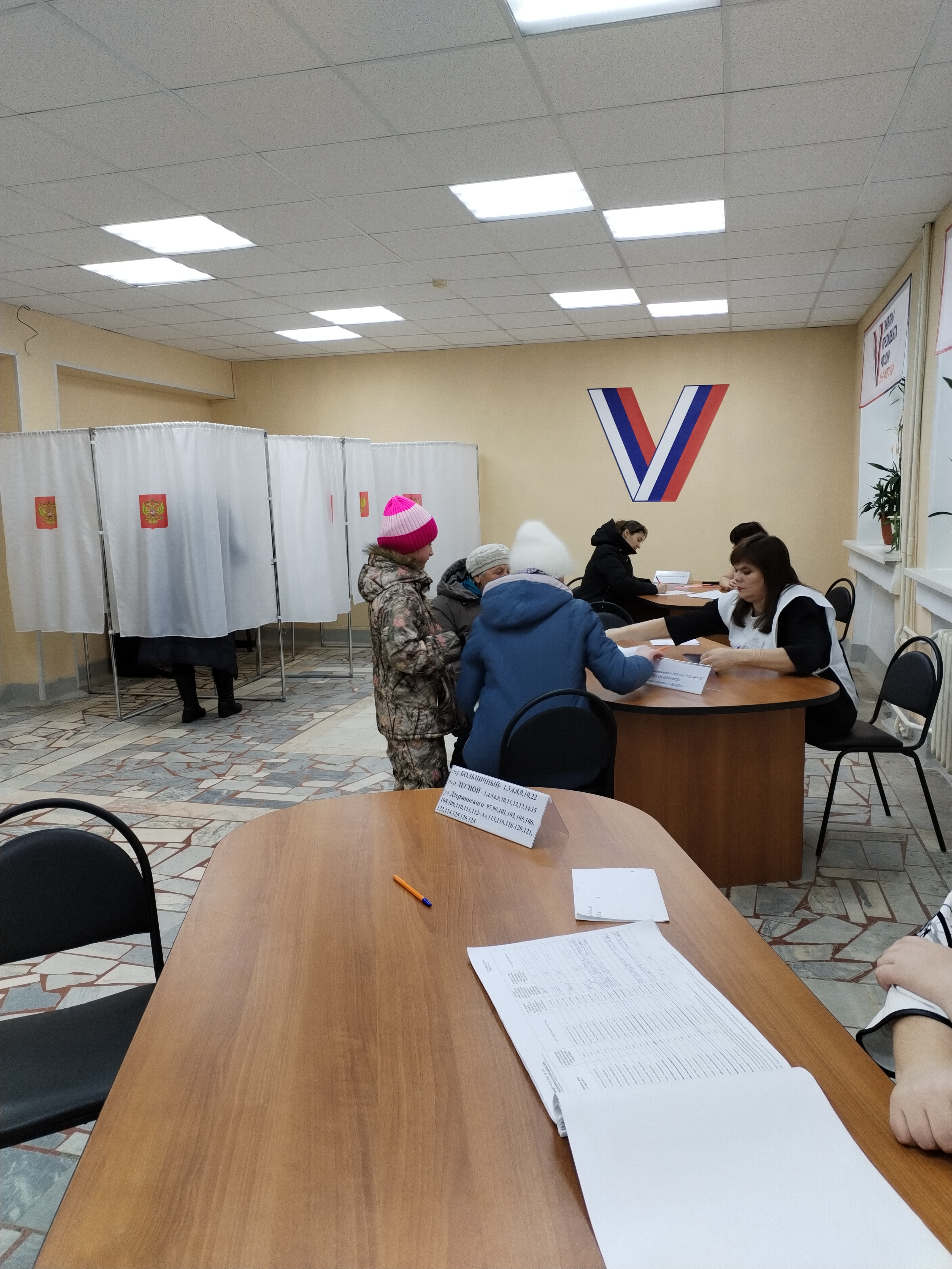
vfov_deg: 61.7
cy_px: 634
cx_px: 476
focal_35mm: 29
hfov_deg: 48.2
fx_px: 1063
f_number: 1.8
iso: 244
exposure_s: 1/100
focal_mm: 4.75
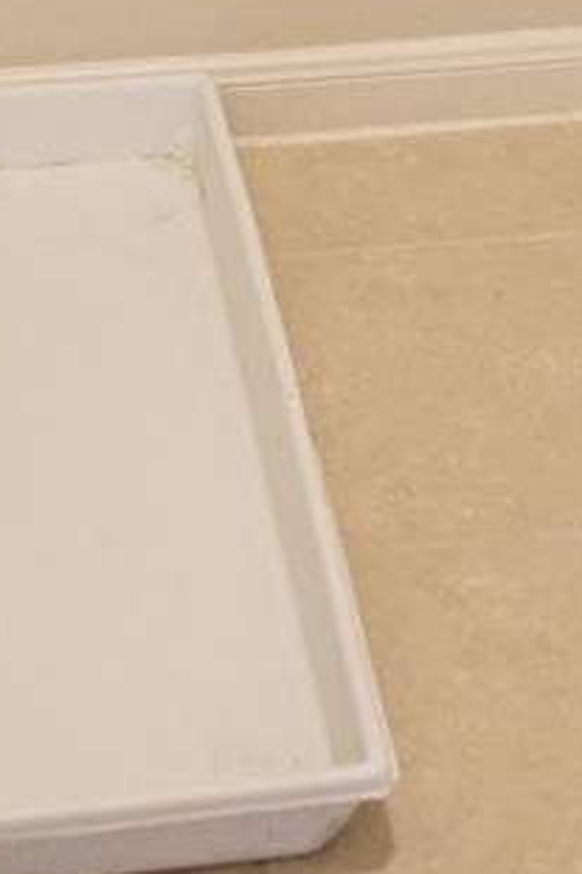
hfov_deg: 8.7
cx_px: 416
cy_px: -1161
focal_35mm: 158
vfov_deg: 11.1
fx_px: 3835
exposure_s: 1/60
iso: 3200
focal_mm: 32
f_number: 2.8
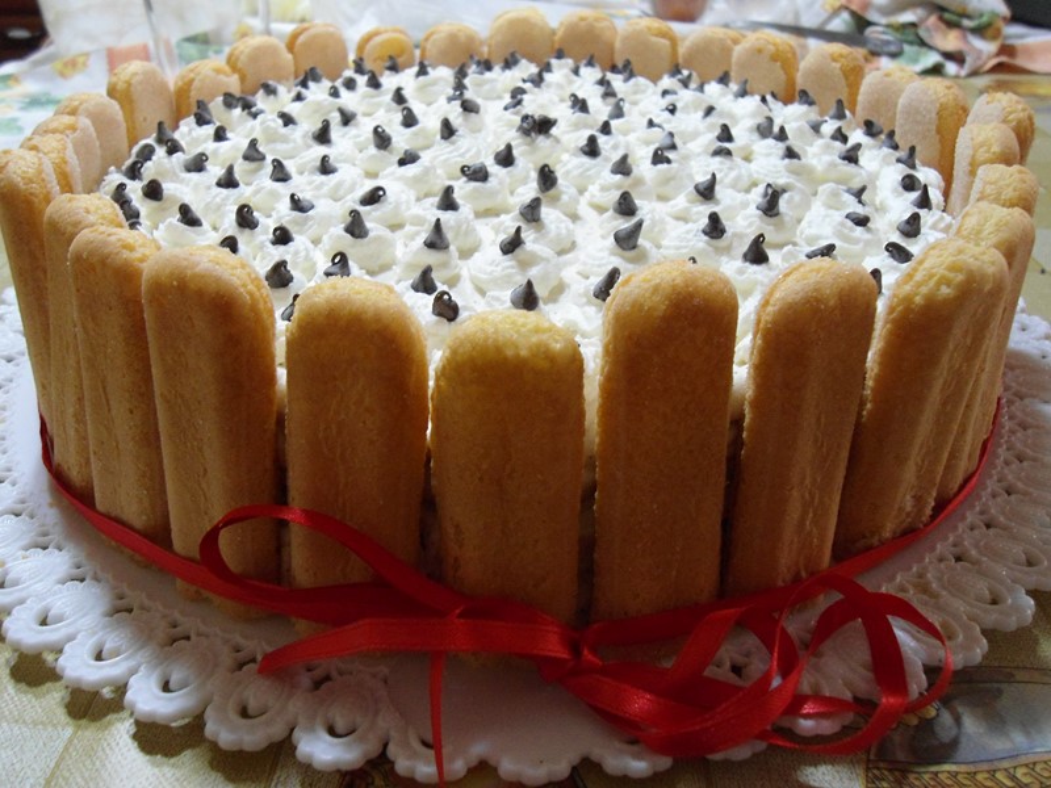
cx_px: 526
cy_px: 394
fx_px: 941
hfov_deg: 58.4
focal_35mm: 31
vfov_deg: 45.4
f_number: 3
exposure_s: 1/20
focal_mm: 5.6
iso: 400
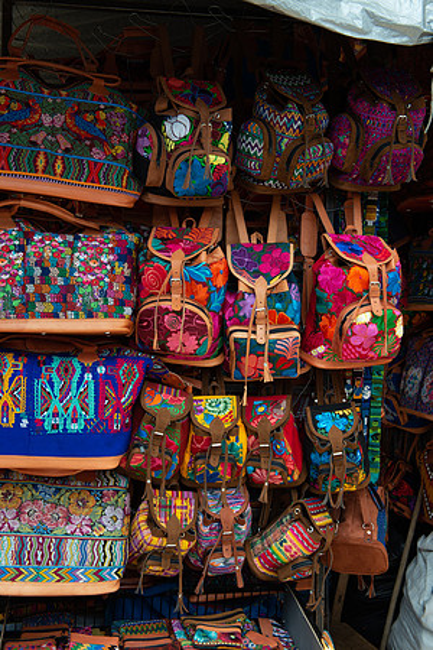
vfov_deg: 46.4
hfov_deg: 31.9
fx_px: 758
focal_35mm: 42
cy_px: 325
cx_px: 216
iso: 200
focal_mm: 42
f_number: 7.1
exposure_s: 1/160
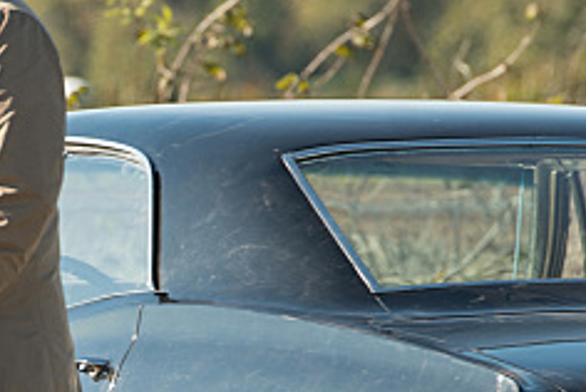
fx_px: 11050
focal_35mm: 678
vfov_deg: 2.0
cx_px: 10
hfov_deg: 3.0
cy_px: 372
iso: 100
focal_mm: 200
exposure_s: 1/200
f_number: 6.3
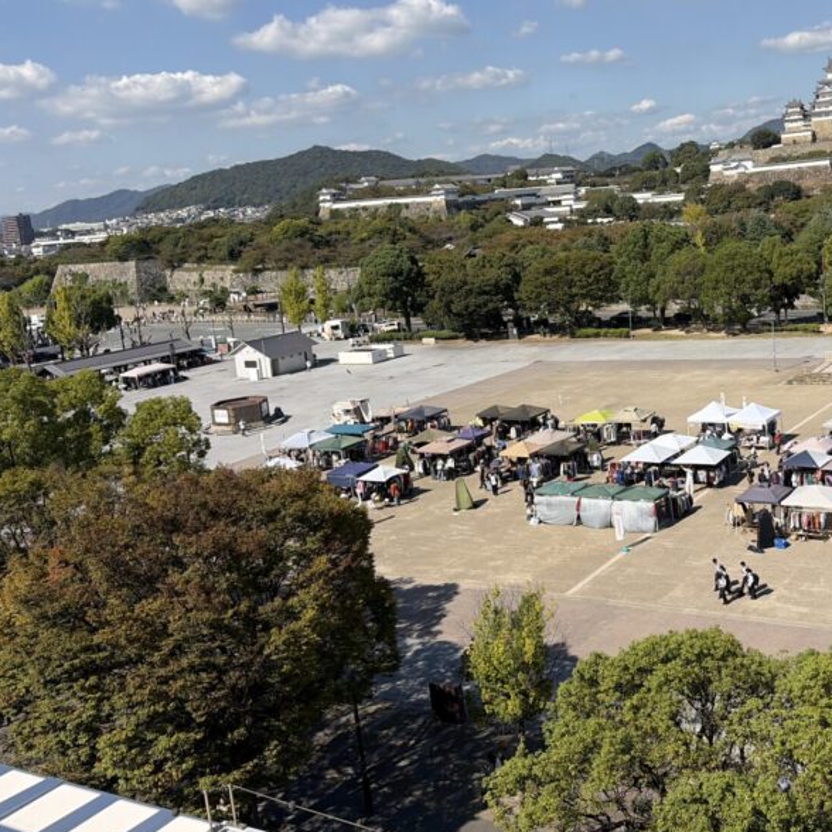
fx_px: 1088
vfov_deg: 41.7
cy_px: 340
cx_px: 606
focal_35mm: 40
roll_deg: +7.3
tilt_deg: -8.7
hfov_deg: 40.9
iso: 50
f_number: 1.6
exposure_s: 1/4608
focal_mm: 5.96
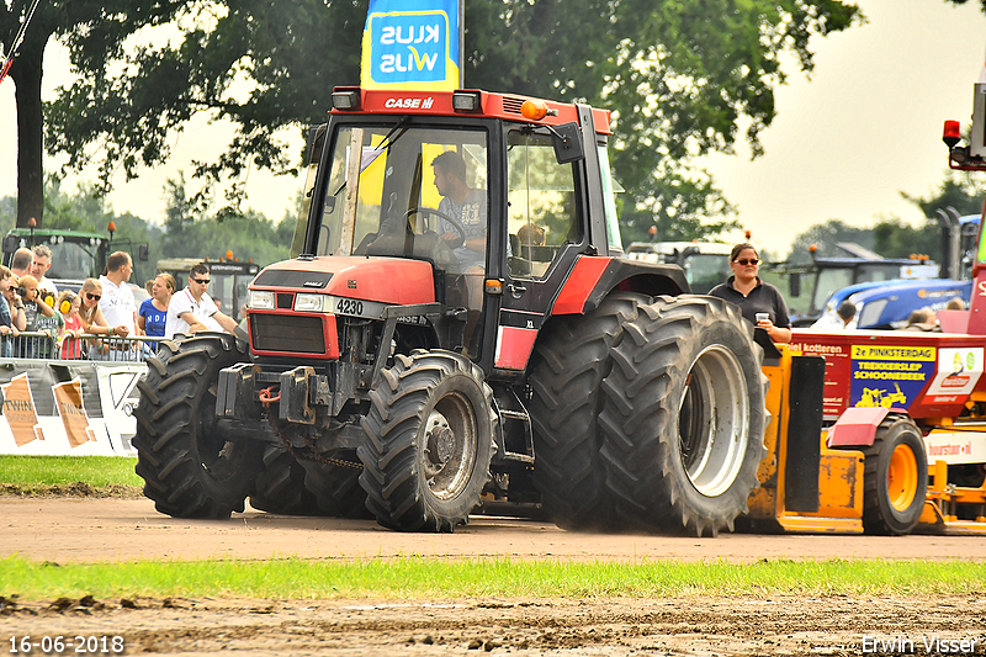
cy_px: 328
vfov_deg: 3.5
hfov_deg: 5.3
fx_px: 10679
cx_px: 493
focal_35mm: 390
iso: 500
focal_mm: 260
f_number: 9
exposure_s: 1/800
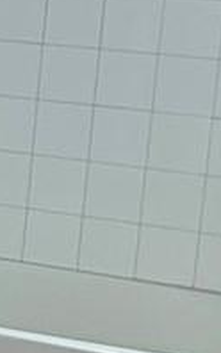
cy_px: 116
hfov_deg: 10.3
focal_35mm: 120
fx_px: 1155
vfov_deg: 17.3
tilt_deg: -6.0
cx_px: -176
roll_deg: -4.1
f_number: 2.2
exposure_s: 1/120
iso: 100
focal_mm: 2.22
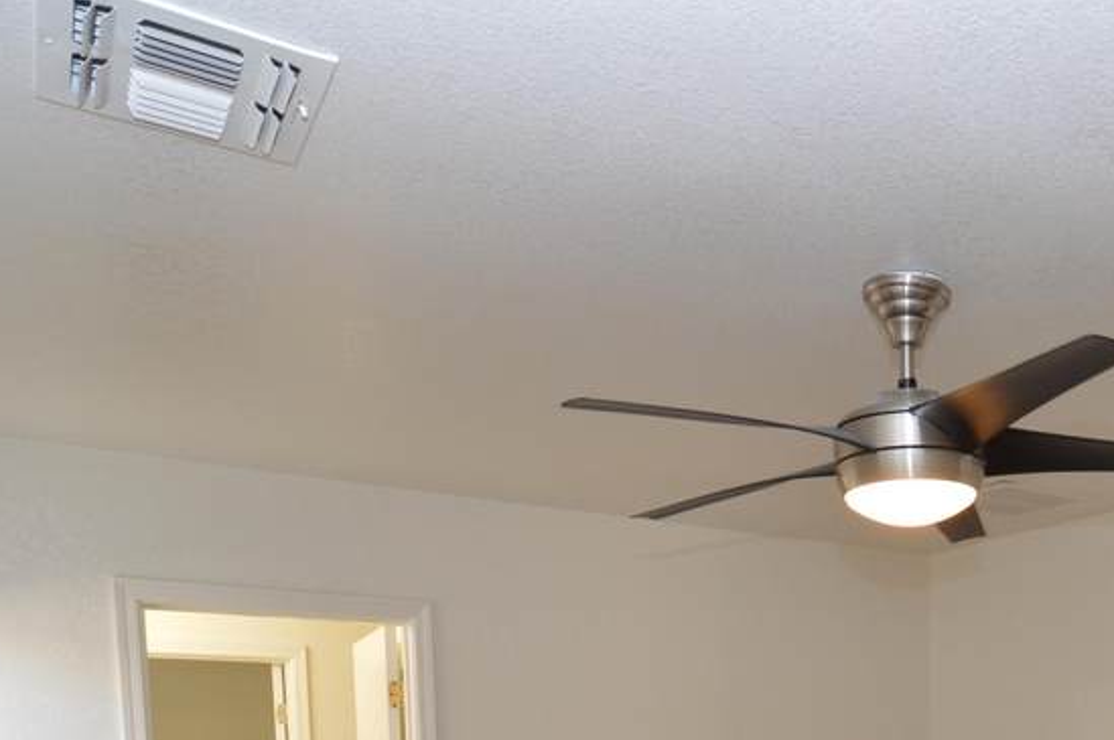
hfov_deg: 50.8
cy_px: 857
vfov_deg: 32.2
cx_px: 909
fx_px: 1082
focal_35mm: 35
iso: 400
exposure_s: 1/80
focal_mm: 10
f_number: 4.5
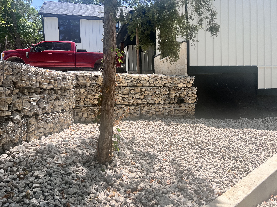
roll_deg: +2.4
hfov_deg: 67.3
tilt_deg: -2.9
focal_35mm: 26
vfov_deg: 53.1
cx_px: 138
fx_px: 208
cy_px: 104
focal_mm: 5.7
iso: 50
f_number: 1.5
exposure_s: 1/2404
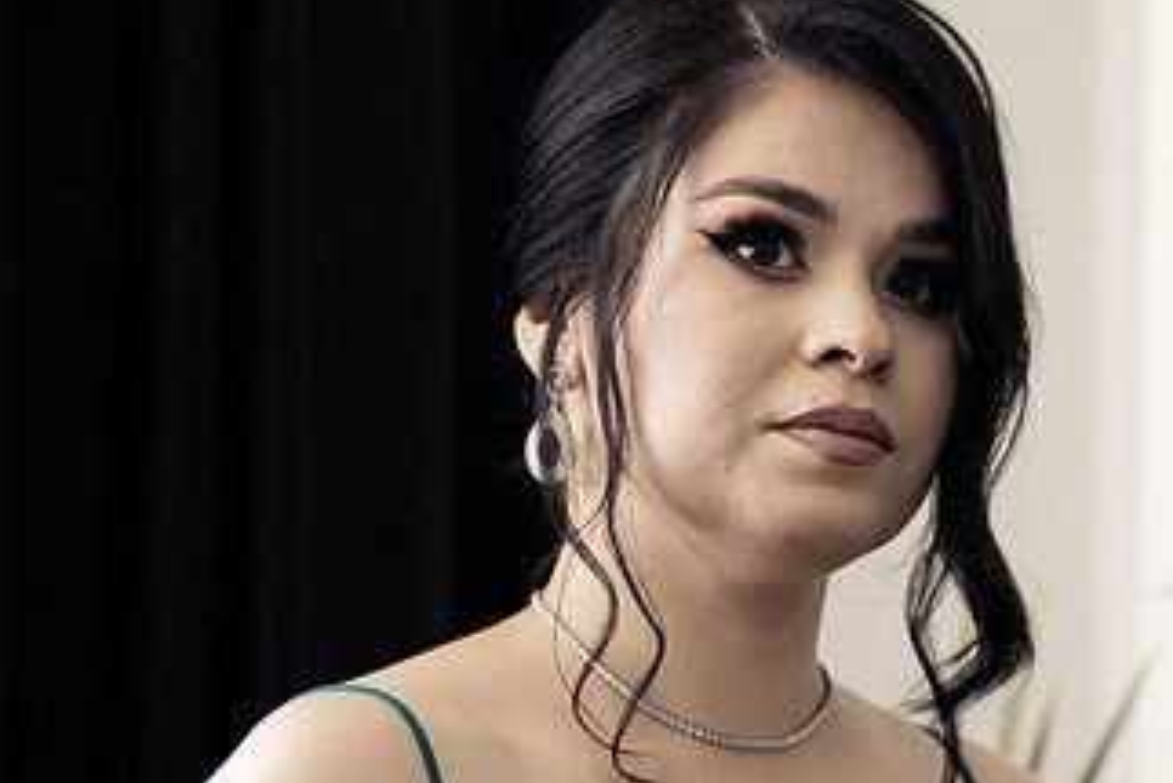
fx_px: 4401
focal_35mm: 135
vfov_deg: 10.2
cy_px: 588
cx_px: 1024
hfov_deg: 15.0
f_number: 2.8
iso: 800
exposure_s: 1/125
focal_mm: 75
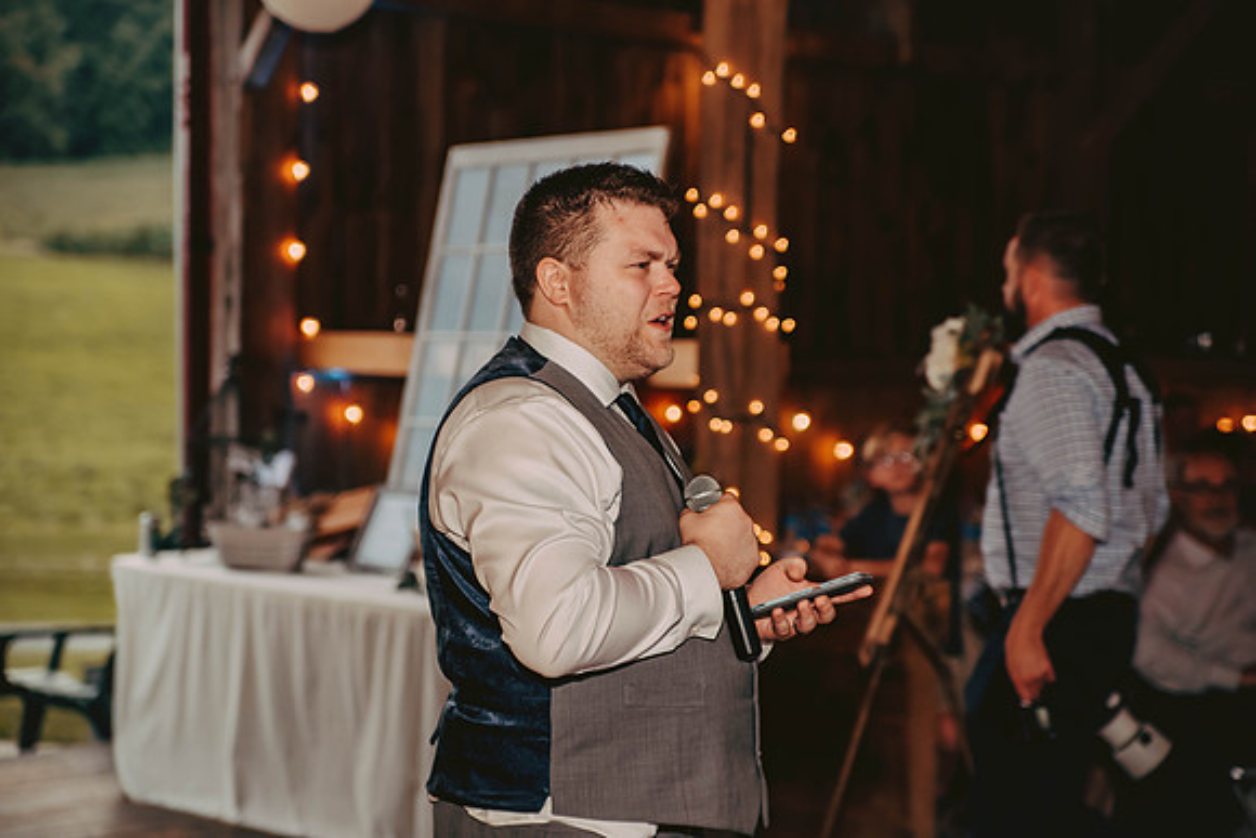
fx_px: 2617
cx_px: 628
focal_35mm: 75
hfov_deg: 27.0
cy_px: 419
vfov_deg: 18.2
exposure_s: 1/200
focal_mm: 75
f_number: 2.8
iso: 800
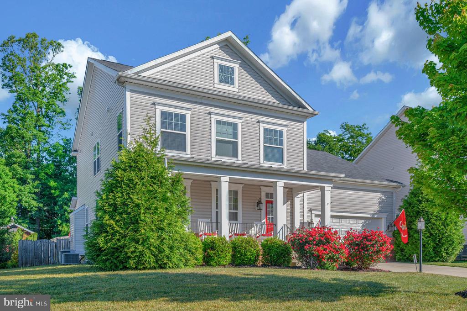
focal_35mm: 30
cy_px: 156
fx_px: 389
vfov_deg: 43.5
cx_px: 234
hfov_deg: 62.0
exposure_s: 1/400
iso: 100
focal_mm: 30
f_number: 7.1
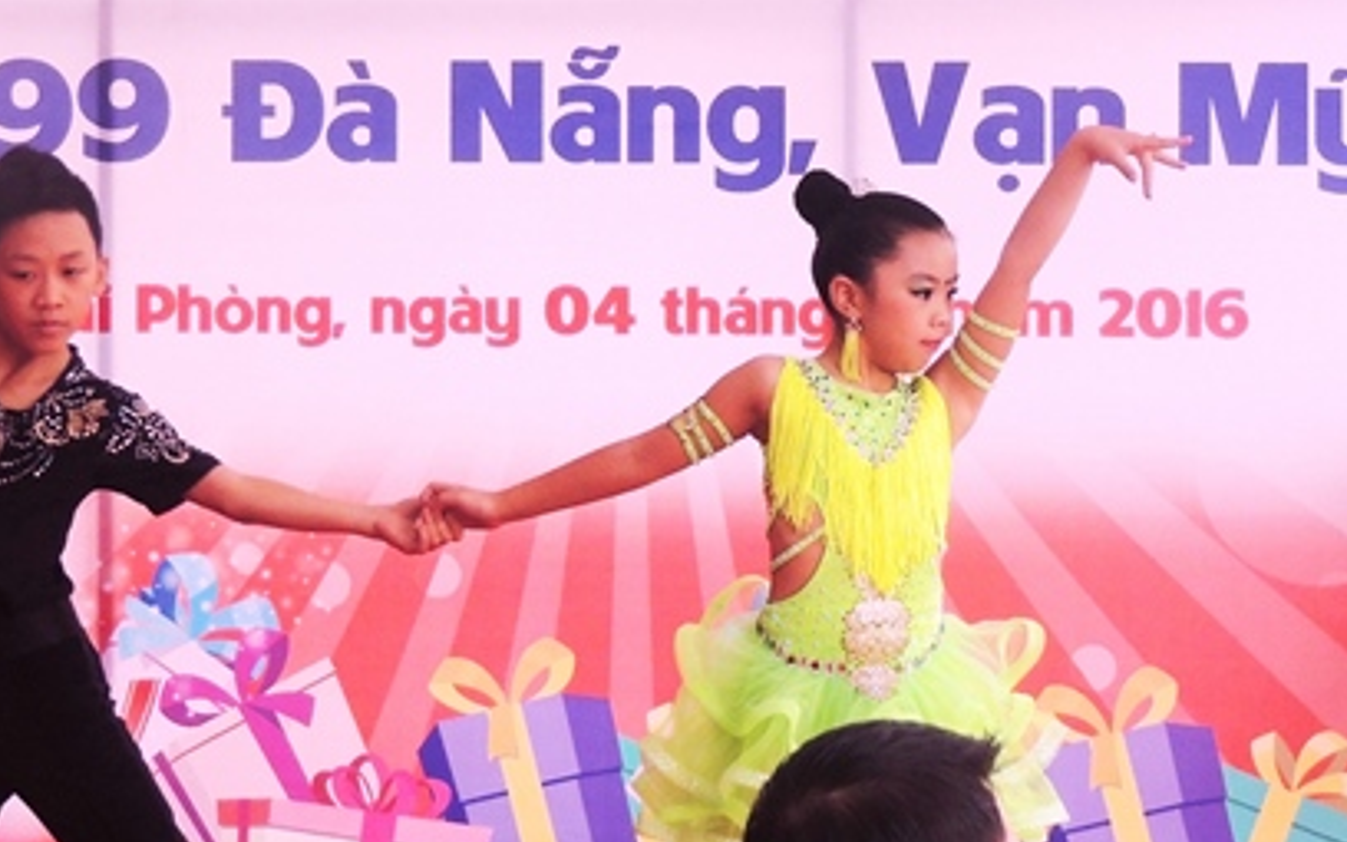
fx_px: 7636
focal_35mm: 208
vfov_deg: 6.3
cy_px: 66
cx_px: 779
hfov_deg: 10.1
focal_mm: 17.8
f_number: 4.1
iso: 200
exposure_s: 1/100
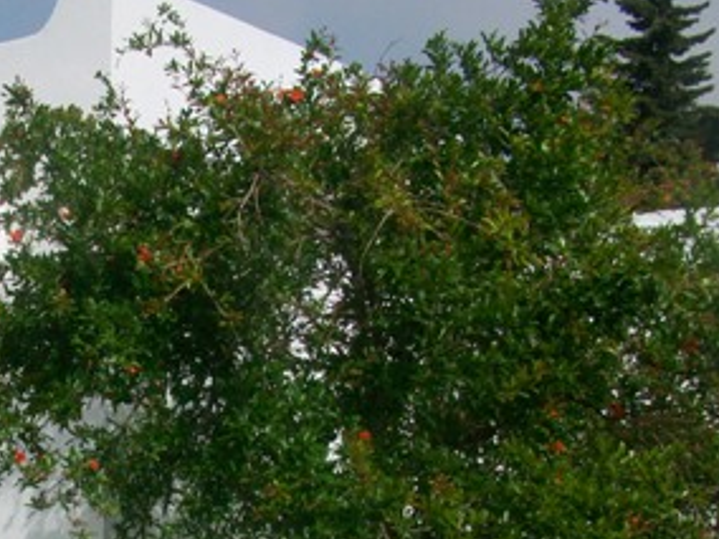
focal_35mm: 72
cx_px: 51
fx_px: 1495
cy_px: 564
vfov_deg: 19.7
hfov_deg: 26.0
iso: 64
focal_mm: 5.7
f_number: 5.5
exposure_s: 1/500
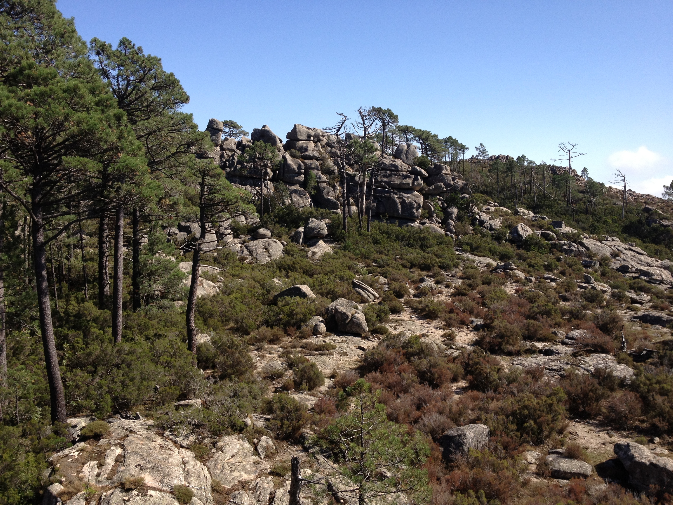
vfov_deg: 40.7
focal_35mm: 35
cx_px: 336
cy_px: 252
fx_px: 680
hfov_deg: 52.6
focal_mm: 4.28
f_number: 2.4
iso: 64
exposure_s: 1/1255
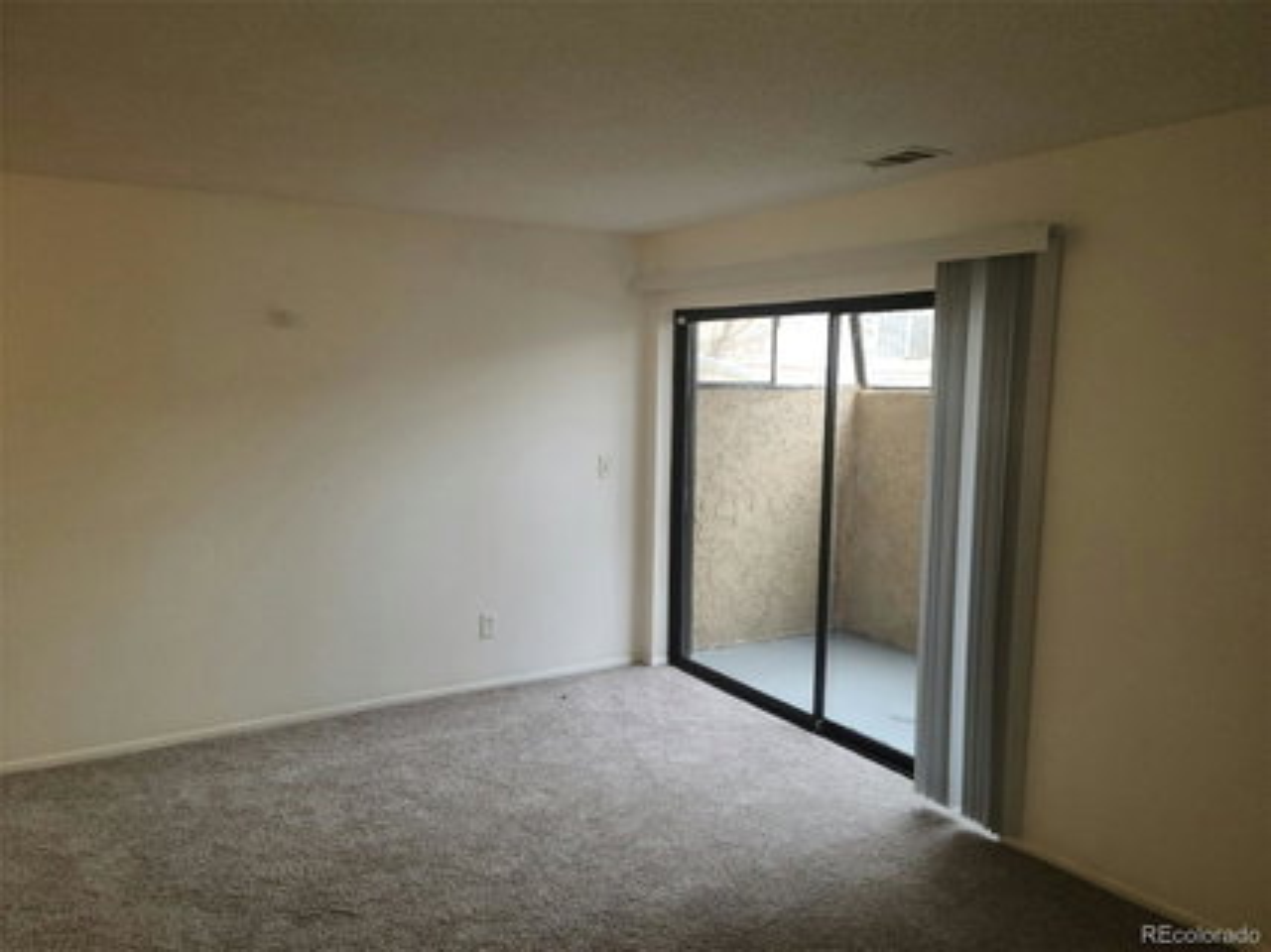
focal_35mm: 28
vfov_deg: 49.7
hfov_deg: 63.5
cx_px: 636
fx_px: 1028
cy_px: 476
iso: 100
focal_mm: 5.9
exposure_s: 1/30
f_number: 2
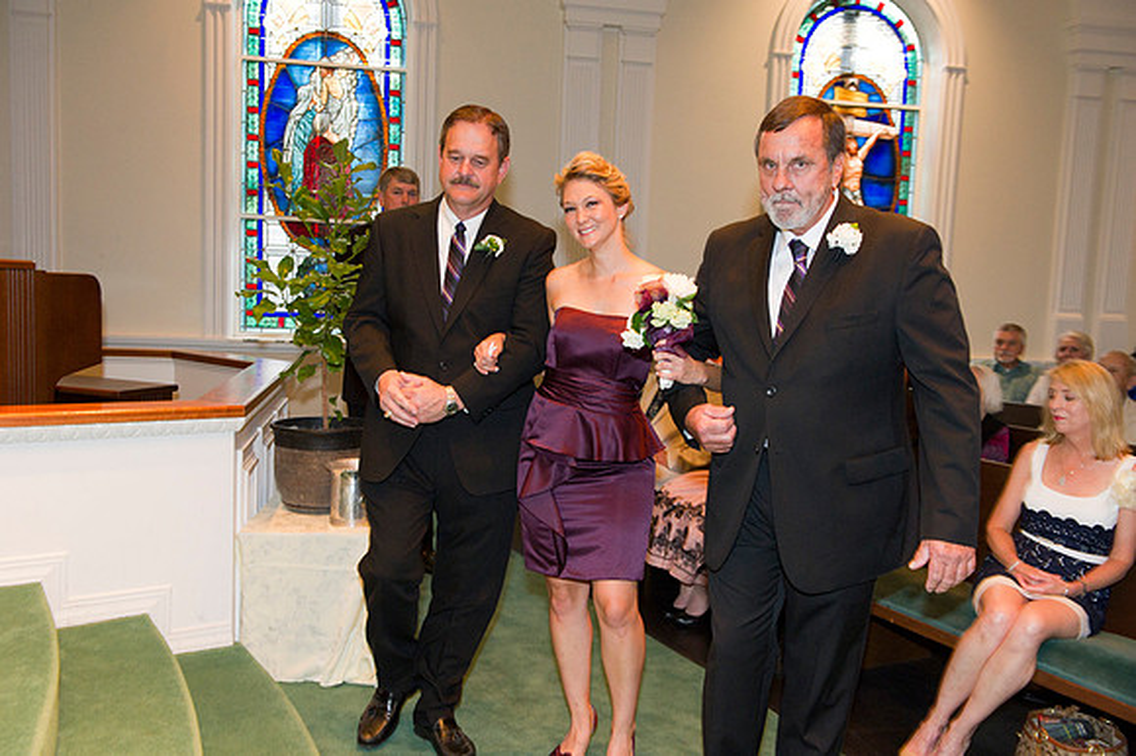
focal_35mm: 34
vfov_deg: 38.8
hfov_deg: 55.8
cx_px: 568
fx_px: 1072
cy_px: 378
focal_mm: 34
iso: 1600
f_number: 4
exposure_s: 1/60
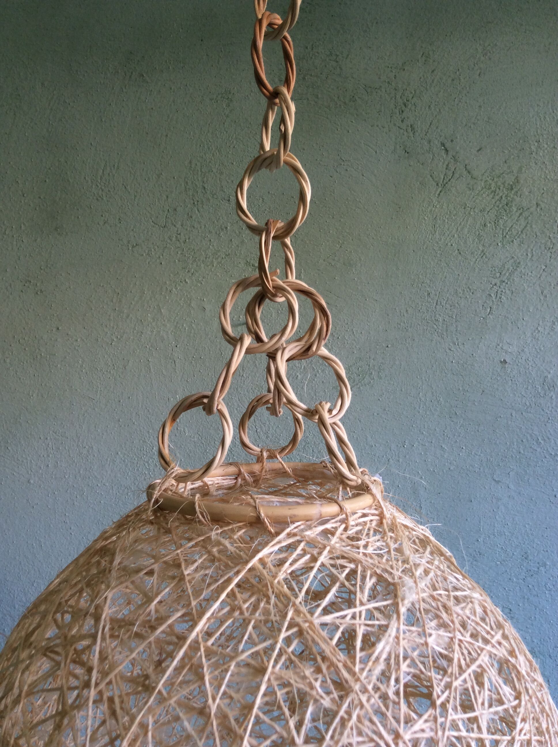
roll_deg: -0.4
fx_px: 690
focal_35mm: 32
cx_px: 279
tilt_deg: -1.6
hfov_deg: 44.1
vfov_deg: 56.9
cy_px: 374
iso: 32
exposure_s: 1/25
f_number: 2.4
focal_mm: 3.3
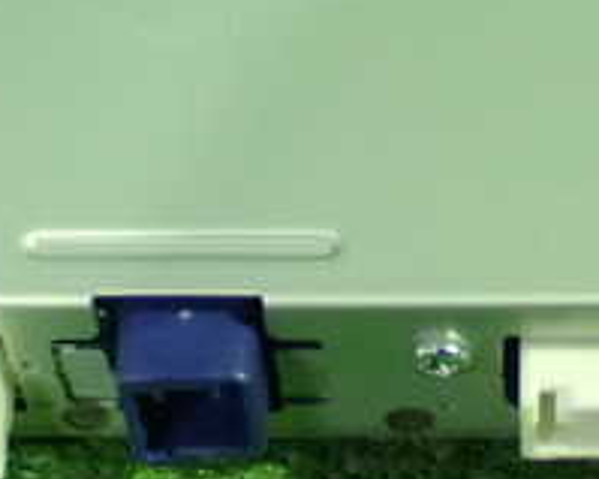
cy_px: 111
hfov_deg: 12.1
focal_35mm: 159
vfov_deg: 9.7
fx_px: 2817
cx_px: 424
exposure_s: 1/40
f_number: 3.3
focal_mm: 9.65
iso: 1600
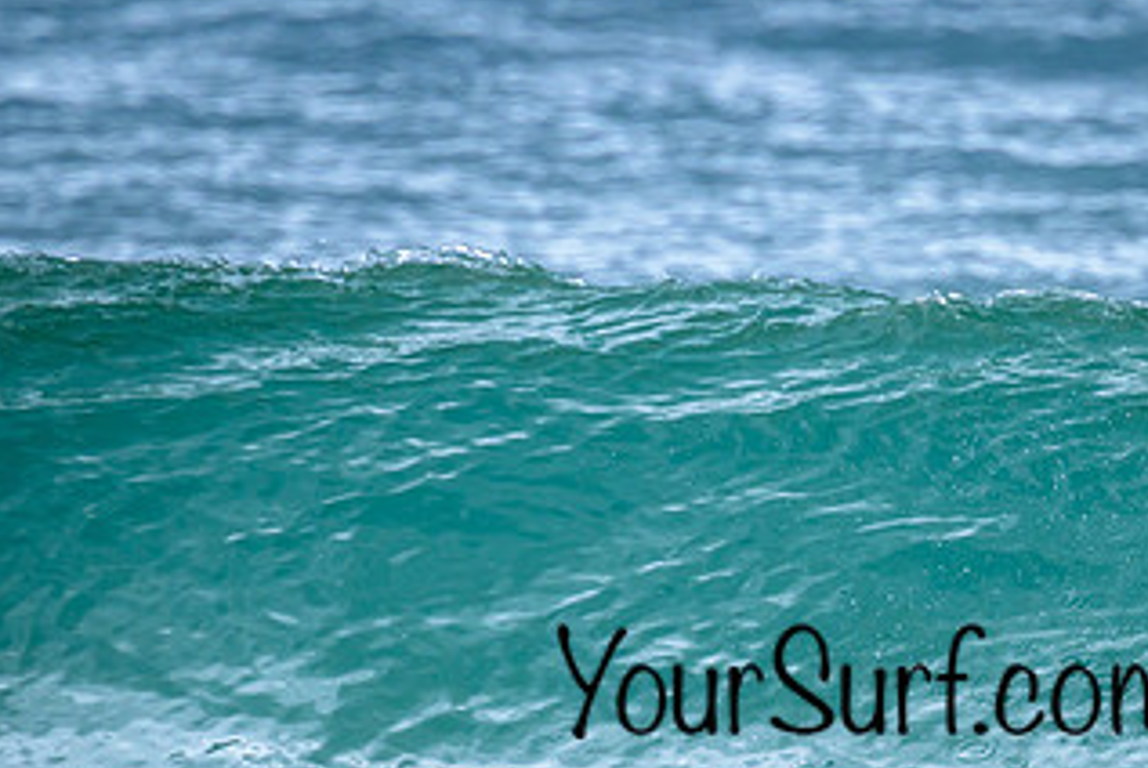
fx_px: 37088
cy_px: 556
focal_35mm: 1162
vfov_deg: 1.2
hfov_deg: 1.8
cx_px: 950
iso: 1800
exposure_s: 1/2000
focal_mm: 560
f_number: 8
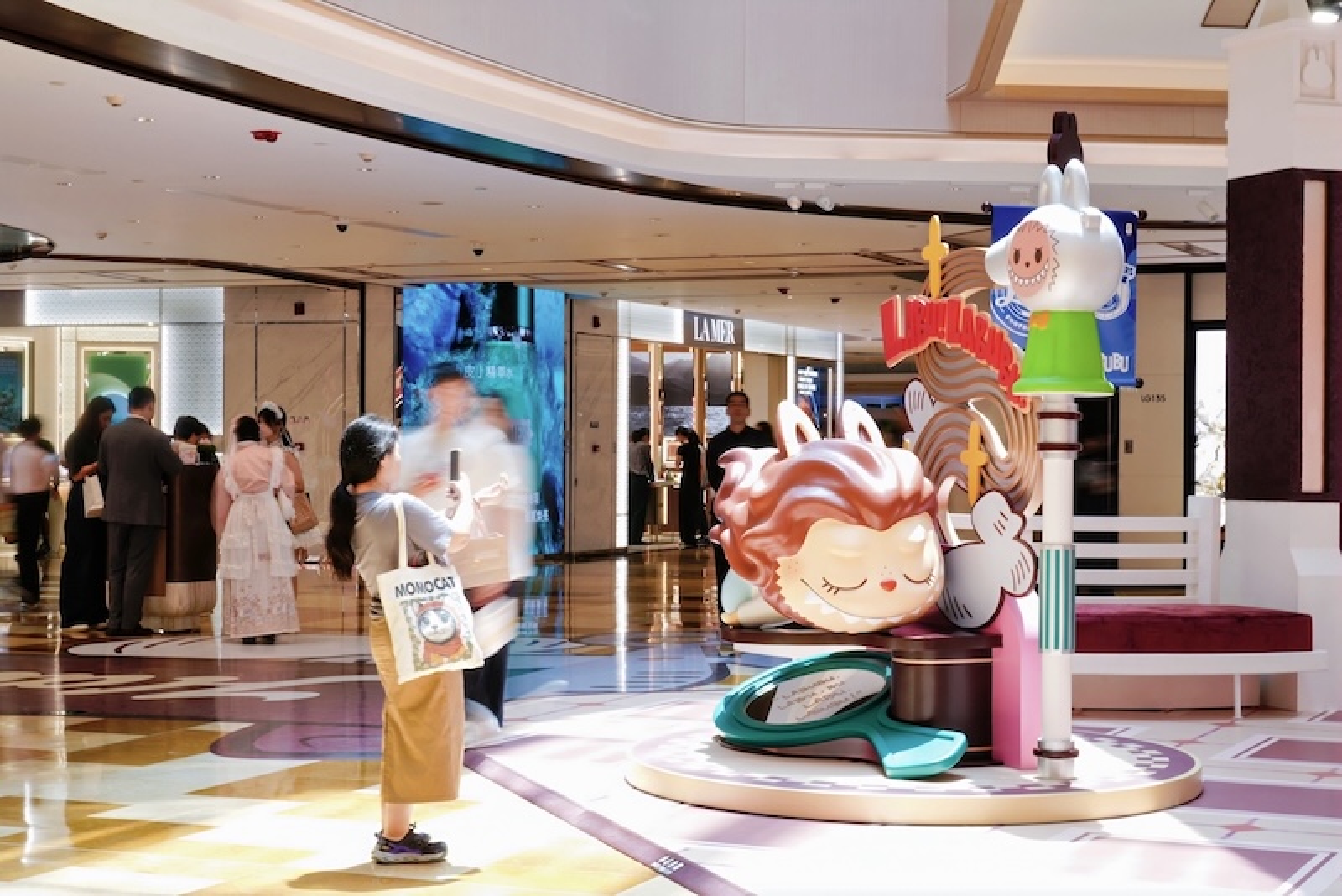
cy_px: 448
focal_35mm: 58
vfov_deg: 23.4
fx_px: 2163
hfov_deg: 34.5
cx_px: 671
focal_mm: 58
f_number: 11
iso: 50
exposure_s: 1/4
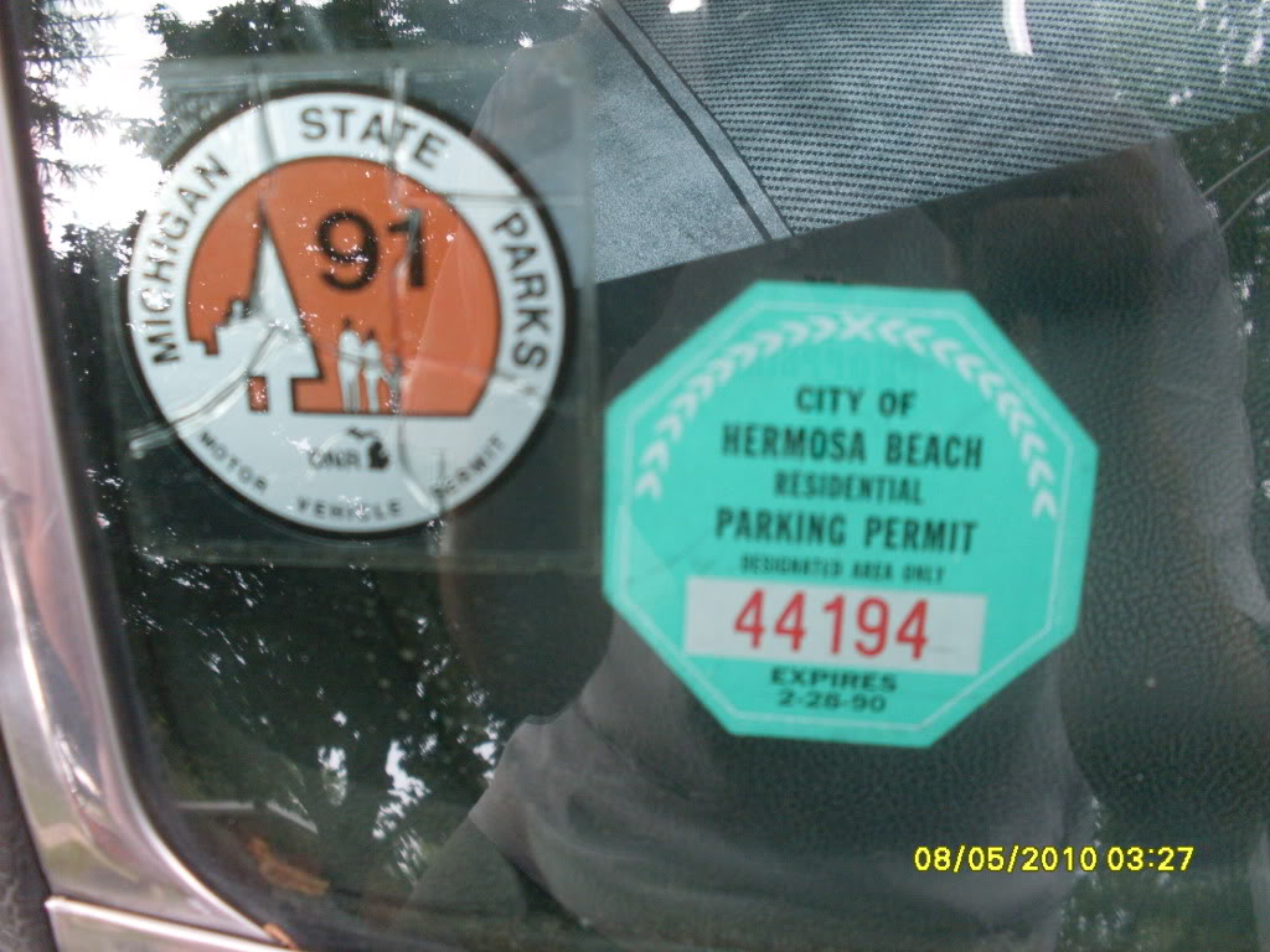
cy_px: 476
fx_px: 1394
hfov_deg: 49.0
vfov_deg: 37.7
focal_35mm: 38
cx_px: 635
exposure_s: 1/60
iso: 100
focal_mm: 6.3
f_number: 2.8
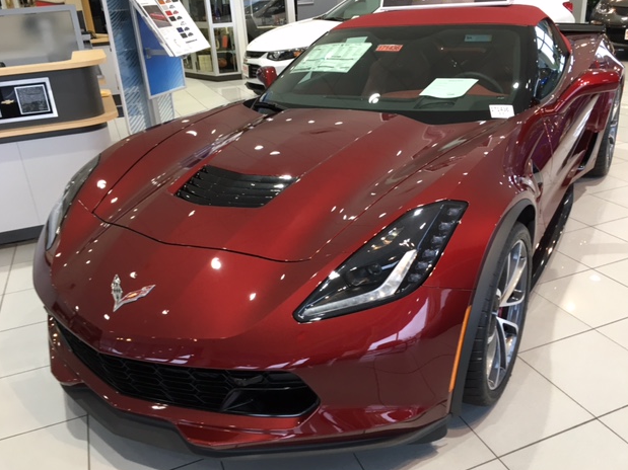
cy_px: 238
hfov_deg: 60.0
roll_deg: +3.5
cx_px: 318
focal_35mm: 30
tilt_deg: -22.6
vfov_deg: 46.8
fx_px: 544
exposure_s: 1/30
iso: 80
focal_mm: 4.15
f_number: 2.2
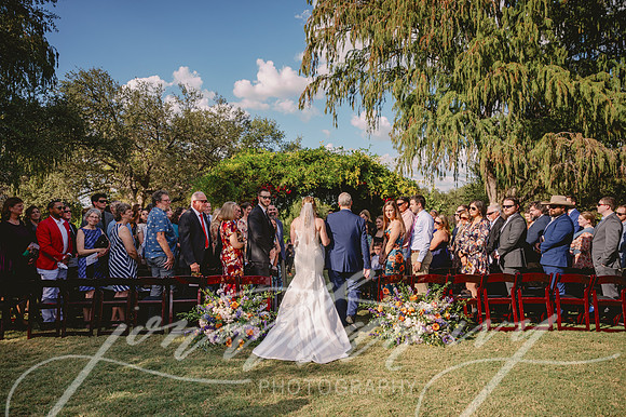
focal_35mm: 26
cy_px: 208
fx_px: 443
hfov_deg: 70.5
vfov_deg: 50.4
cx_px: 313
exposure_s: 1/4000
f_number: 2.8
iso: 125
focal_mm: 25.5
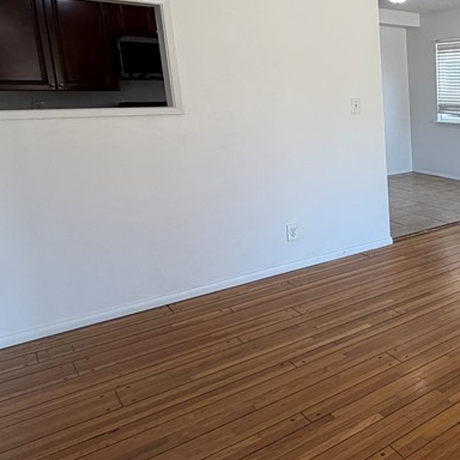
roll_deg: +0.1
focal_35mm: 33
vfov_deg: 49.4
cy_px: 180
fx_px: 496
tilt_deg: -10.7
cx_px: 533
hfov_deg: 38.7
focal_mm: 2.22
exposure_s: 1/120
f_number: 2.2
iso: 160
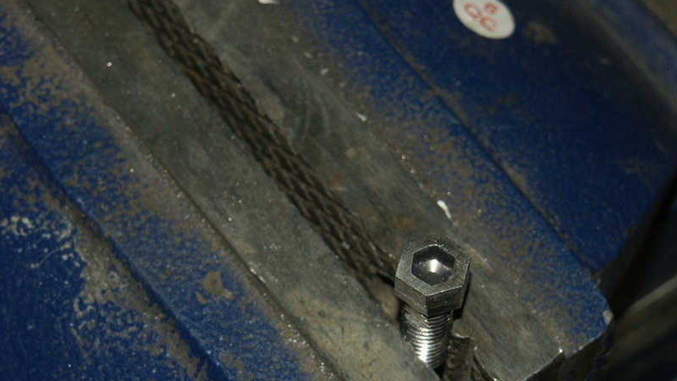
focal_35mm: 196
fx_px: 3519
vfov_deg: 6.2
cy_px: 210
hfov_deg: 11.0
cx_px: 338
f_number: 5.6
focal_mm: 45.24
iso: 100
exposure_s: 1/180
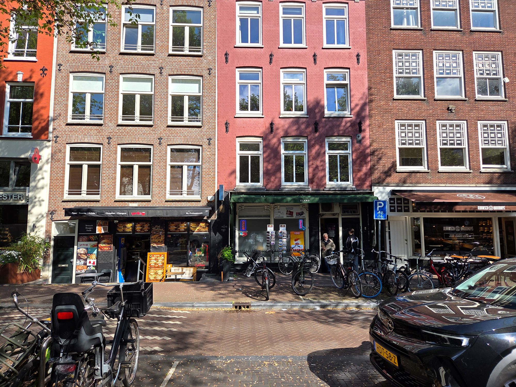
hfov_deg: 73.9
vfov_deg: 58.9
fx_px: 343
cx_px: 258
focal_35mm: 23
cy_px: 194
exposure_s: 1/2503
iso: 80
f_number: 1.8
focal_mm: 5.4
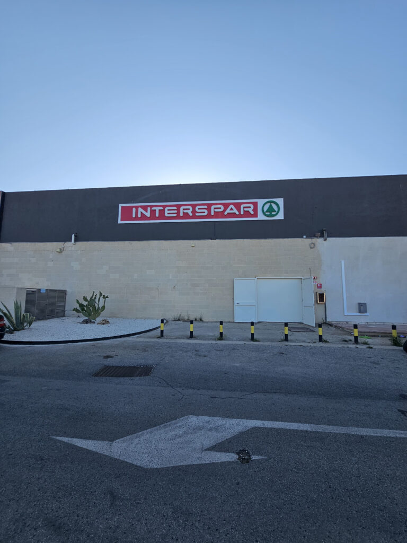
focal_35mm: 13
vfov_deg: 106.2
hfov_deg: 89.9
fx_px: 204
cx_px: 204
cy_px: 272
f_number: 2.2
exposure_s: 1/1269
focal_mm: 2.2
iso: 50
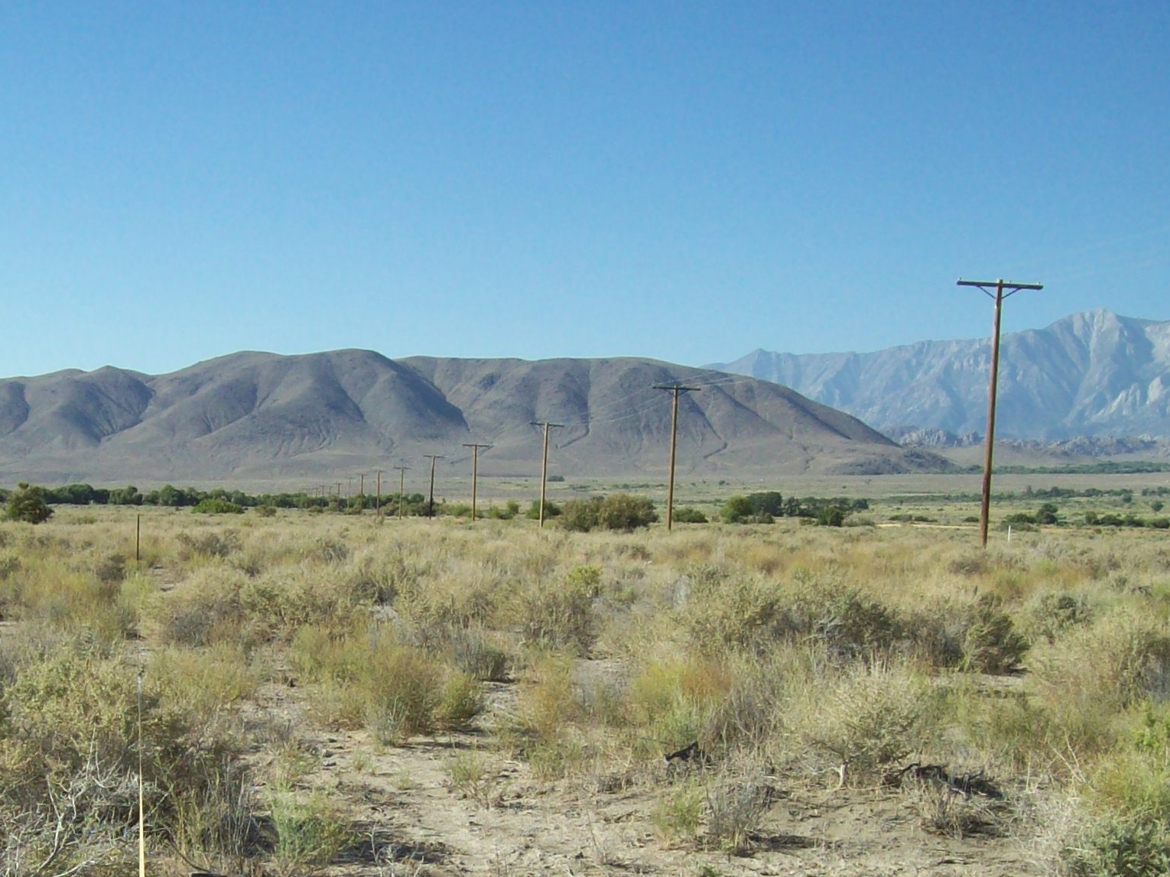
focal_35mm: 67
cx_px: 292
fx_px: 2264
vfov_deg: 21.5
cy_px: 784
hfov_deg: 28.5
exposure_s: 1/562
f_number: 4.8
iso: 80
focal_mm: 6
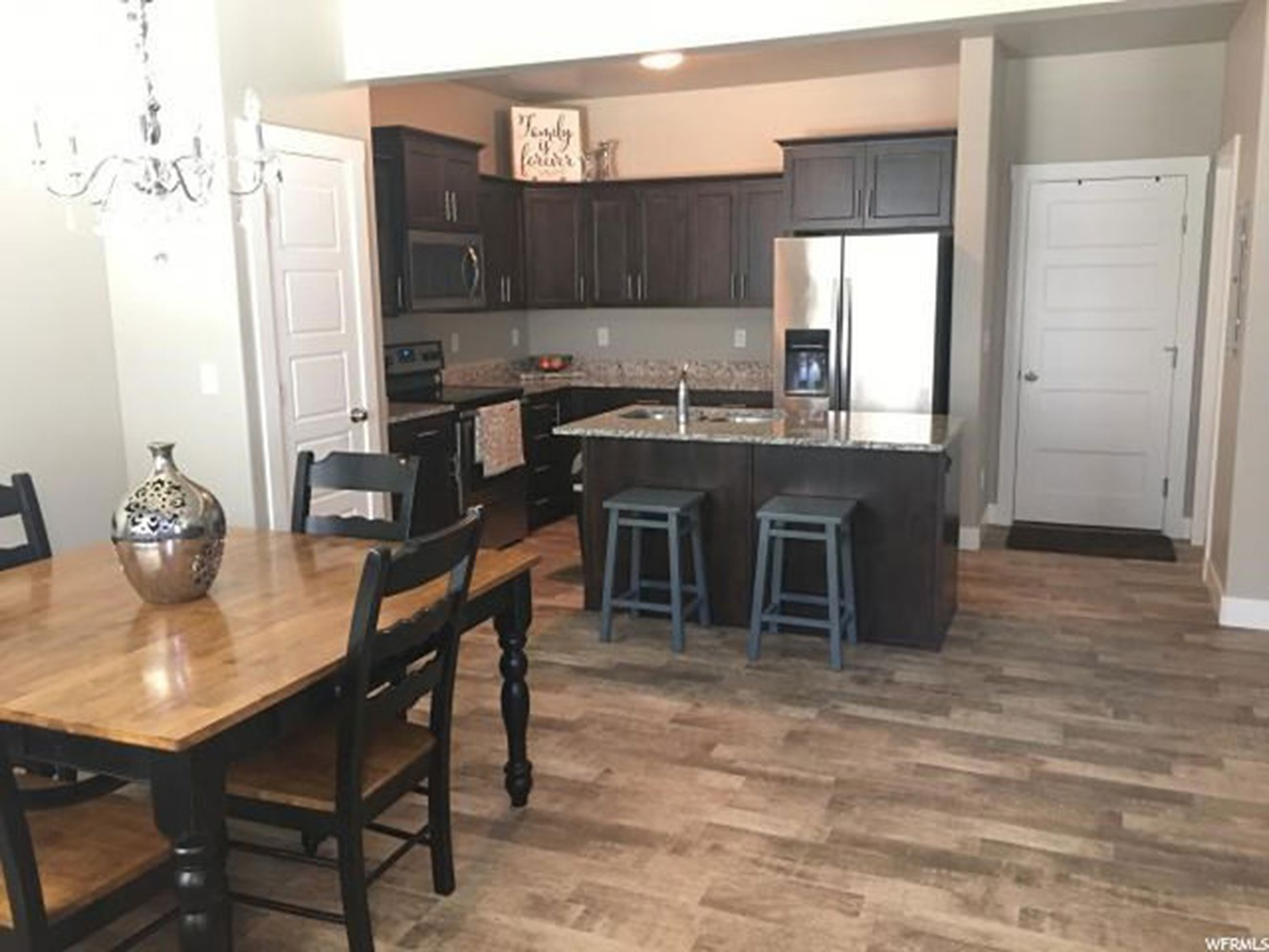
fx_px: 1063
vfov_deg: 48.2
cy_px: 476
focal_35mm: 29
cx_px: 634
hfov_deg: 61.7
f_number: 2.2
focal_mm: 4.15
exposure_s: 1/8
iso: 100
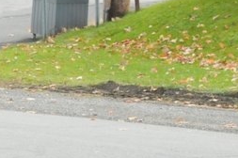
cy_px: 29
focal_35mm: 352
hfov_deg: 5.8
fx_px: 2324
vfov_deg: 3.9
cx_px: -129
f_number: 11
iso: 2500
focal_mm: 58
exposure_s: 1/500
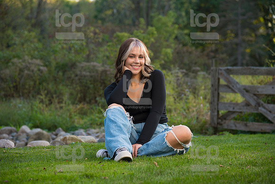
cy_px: 92
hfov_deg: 19.6
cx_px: 138
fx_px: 796
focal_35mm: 104
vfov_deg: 13.2
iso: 250
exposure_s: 1/250
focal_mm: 98
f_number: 4.5
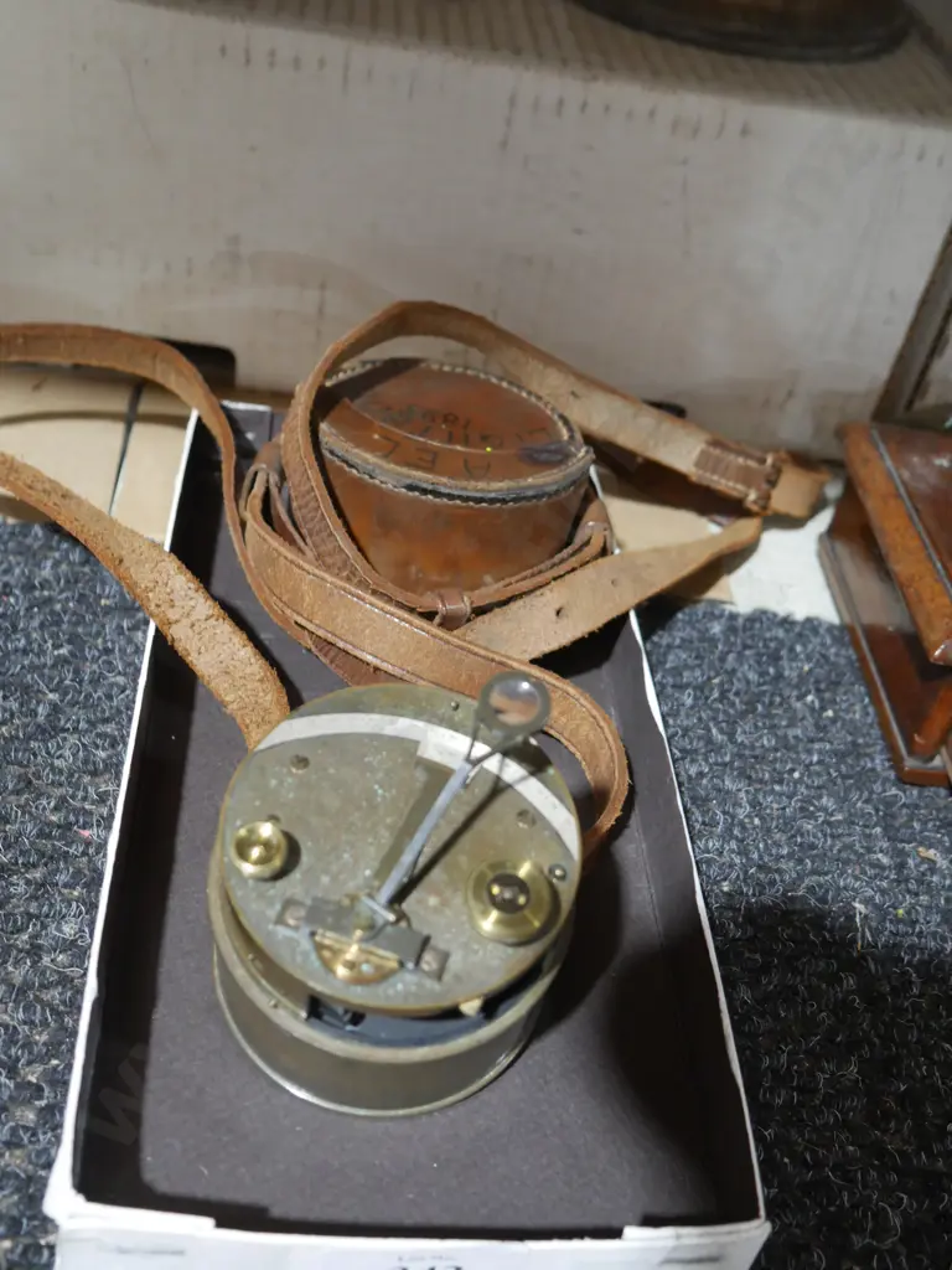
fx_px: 1393
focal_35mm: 38
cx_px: 476
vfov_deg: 49.0
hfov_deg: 37.7
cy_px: 635
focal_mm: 19
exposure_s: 1/60
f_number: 4.1
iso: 1250
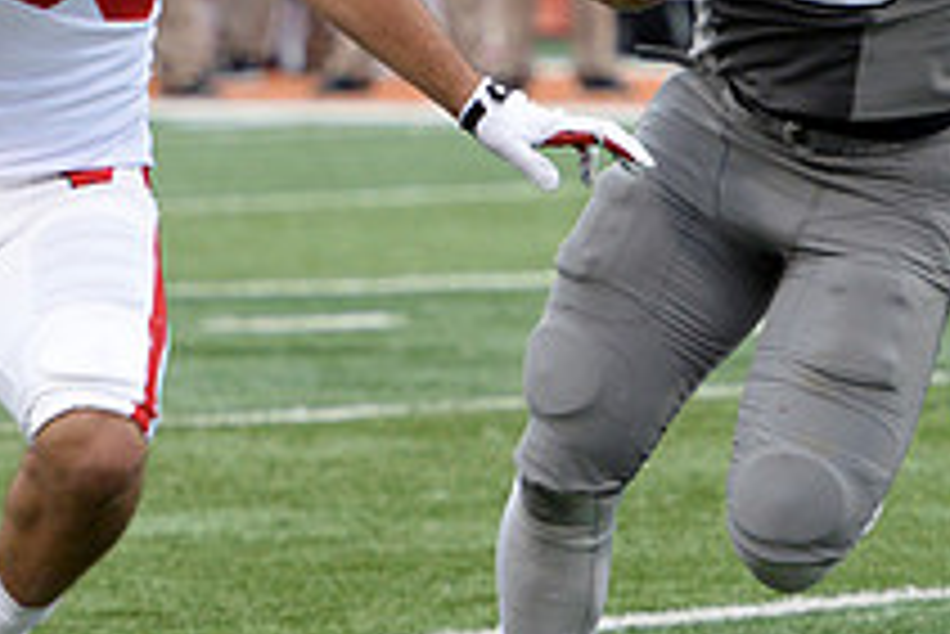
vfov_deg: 2.3
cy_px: 142
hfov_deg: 3.4
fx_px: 15976
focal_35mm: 605
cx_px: 351
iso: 1600
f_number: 6.3
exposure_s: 1/640
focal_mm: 220
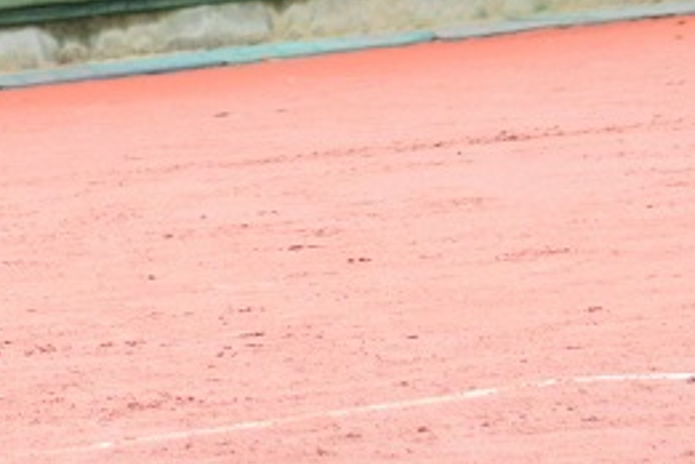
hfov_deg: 4.4
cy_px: -259
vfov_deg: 3.0
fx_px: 8880
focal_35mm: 460
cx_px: -538
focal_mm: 80
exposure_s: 1/1250
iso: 500
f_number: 4.5
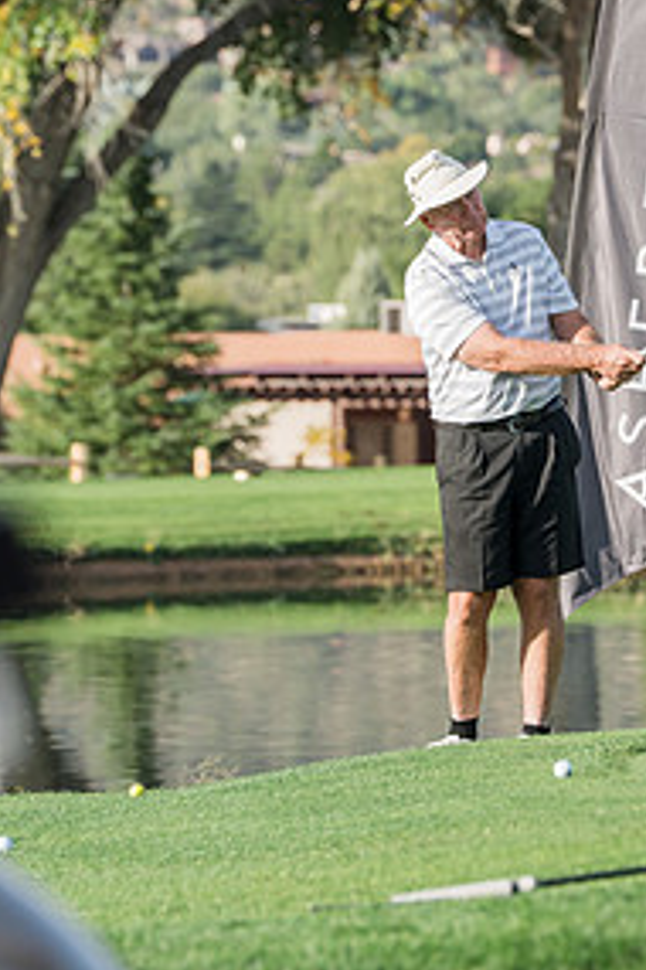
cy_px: 325
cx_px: 602
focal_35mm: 322
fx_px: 8666
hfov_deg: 4.3
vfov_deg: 6.4
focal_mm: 158
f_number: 4.5
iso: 500
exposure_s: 1/1000
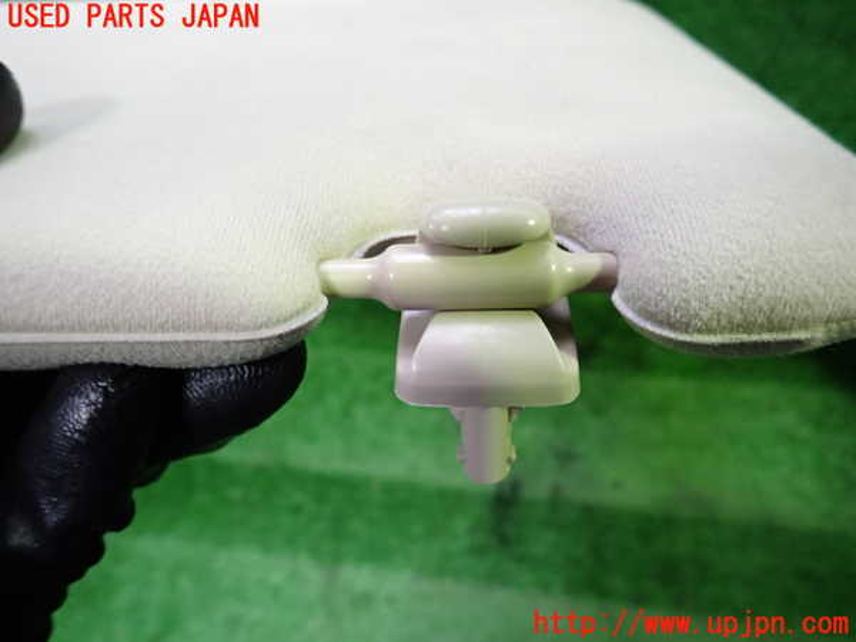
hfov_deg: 69.4
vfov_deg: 54.9
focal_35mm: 25
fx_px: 618
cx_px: 428
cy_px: 321
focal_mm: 4.5
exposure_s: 1/30
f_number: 2
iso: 200
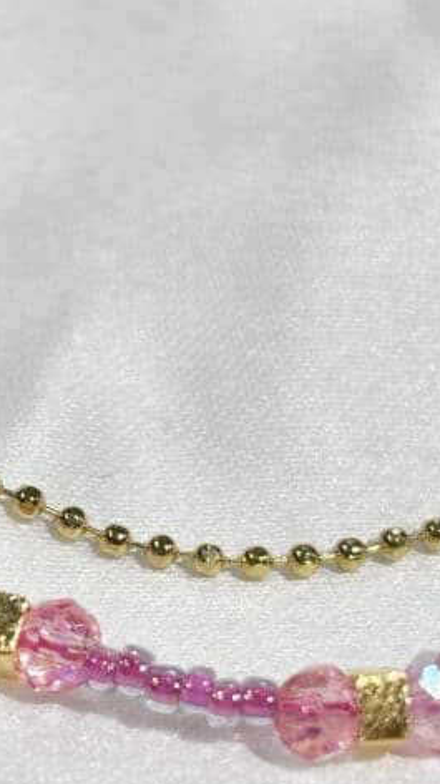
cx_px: -7
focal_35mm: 123
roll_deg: +6.3
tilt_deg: -29.6
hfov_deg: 9.8
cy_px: 515
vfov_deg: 17.4
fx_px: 2555
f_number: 1.6
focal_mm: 5.96
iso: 32
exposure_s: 1/353
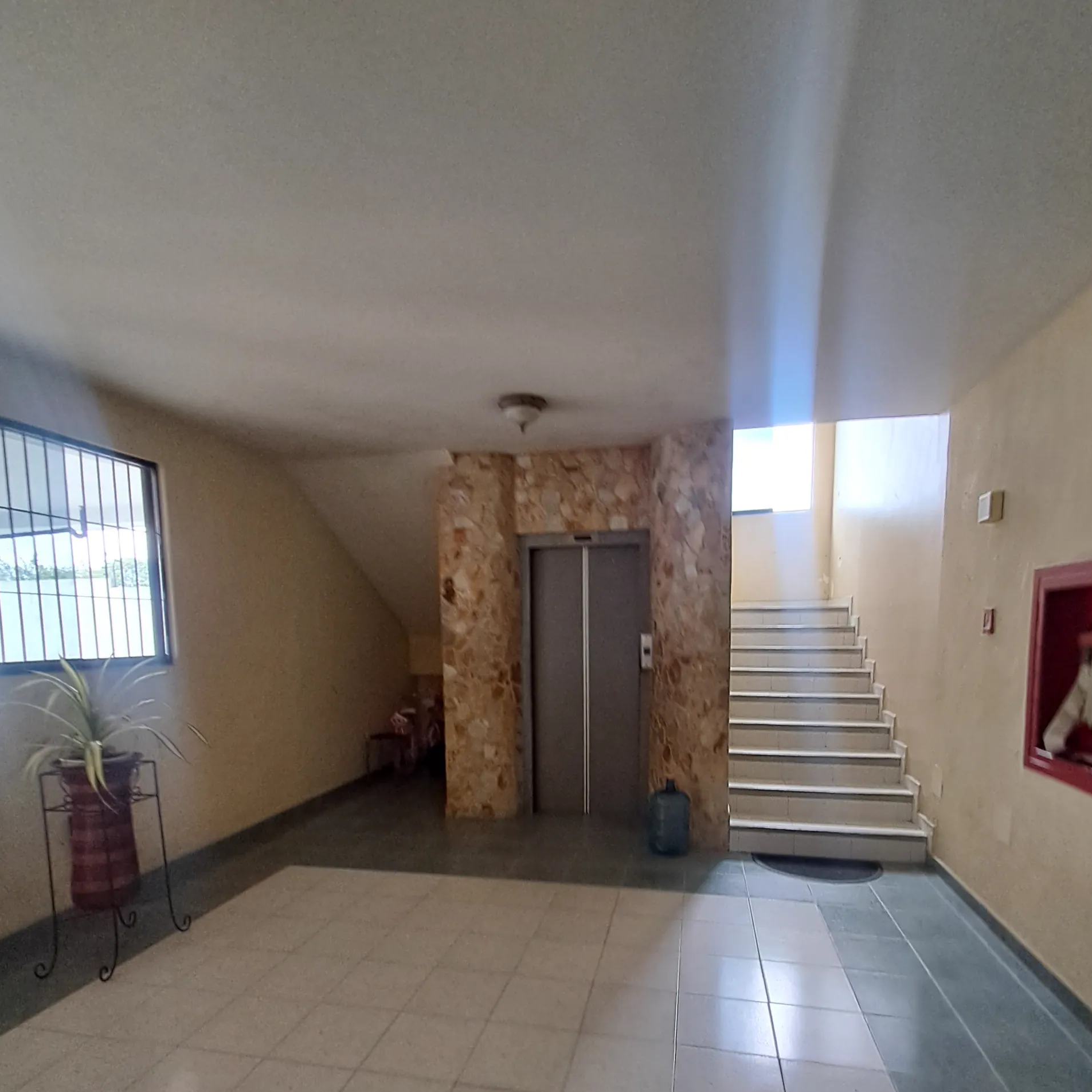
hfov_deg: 77.7
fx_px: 678
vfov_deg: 75.6
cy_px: 715
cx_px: 550
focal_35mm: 19
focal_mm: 1.64
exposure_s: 1/50
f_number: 2.2
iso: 100
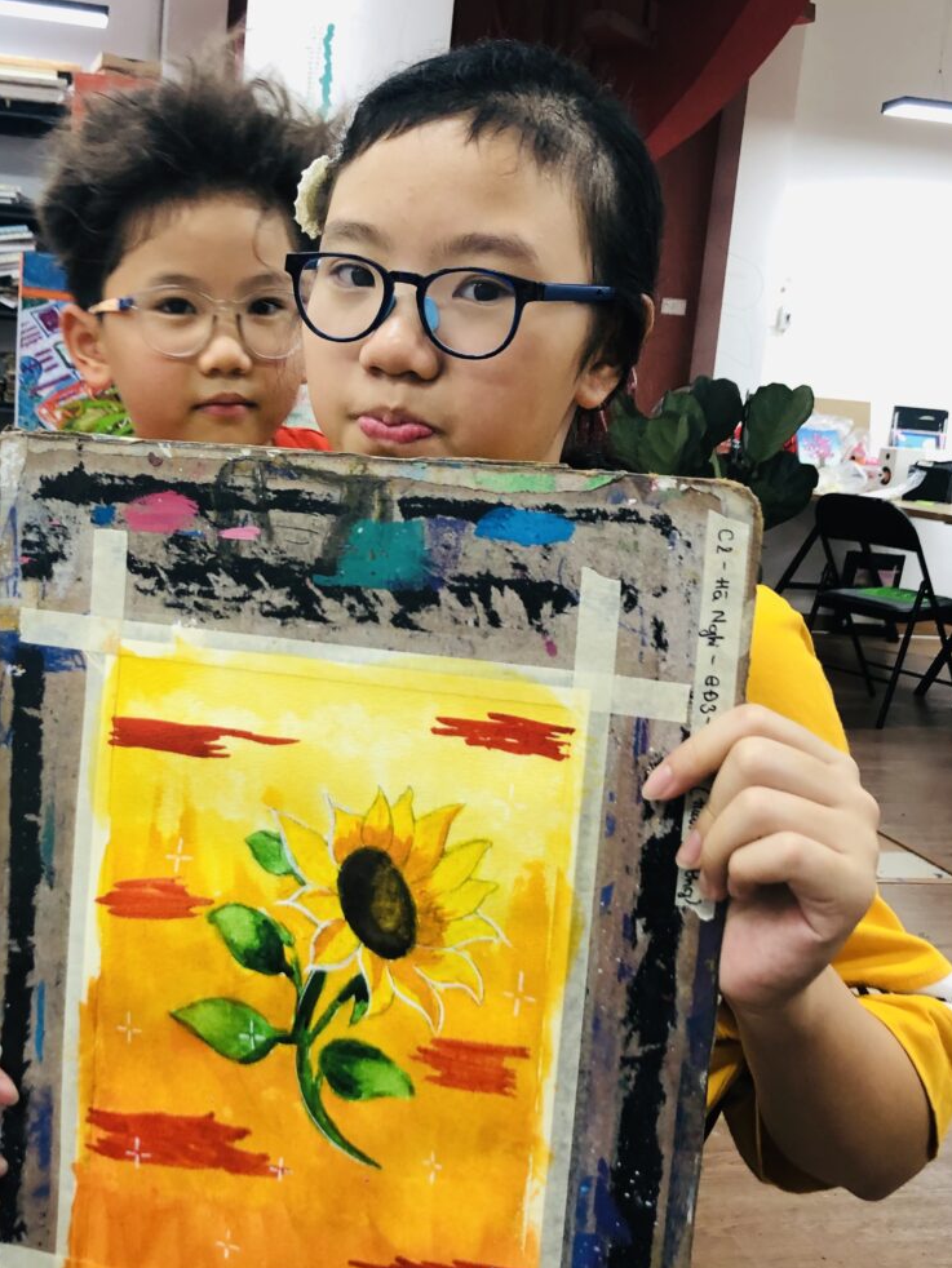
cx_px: 354
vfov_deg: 49.0
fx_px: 1393
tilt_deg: -8.9
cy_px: 651
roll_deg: -4.7
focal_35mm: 38
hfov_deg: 37.5
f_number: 1.8
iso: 80
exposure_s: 1/100
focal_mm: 4
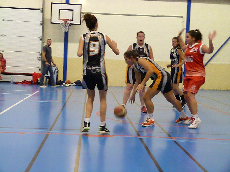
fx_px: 439
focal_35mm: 66
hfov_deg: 29.4
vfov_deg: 22.3
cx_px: 115
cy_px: 86
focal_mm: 11.8
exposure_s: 1/60
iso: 1600
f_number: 3.3
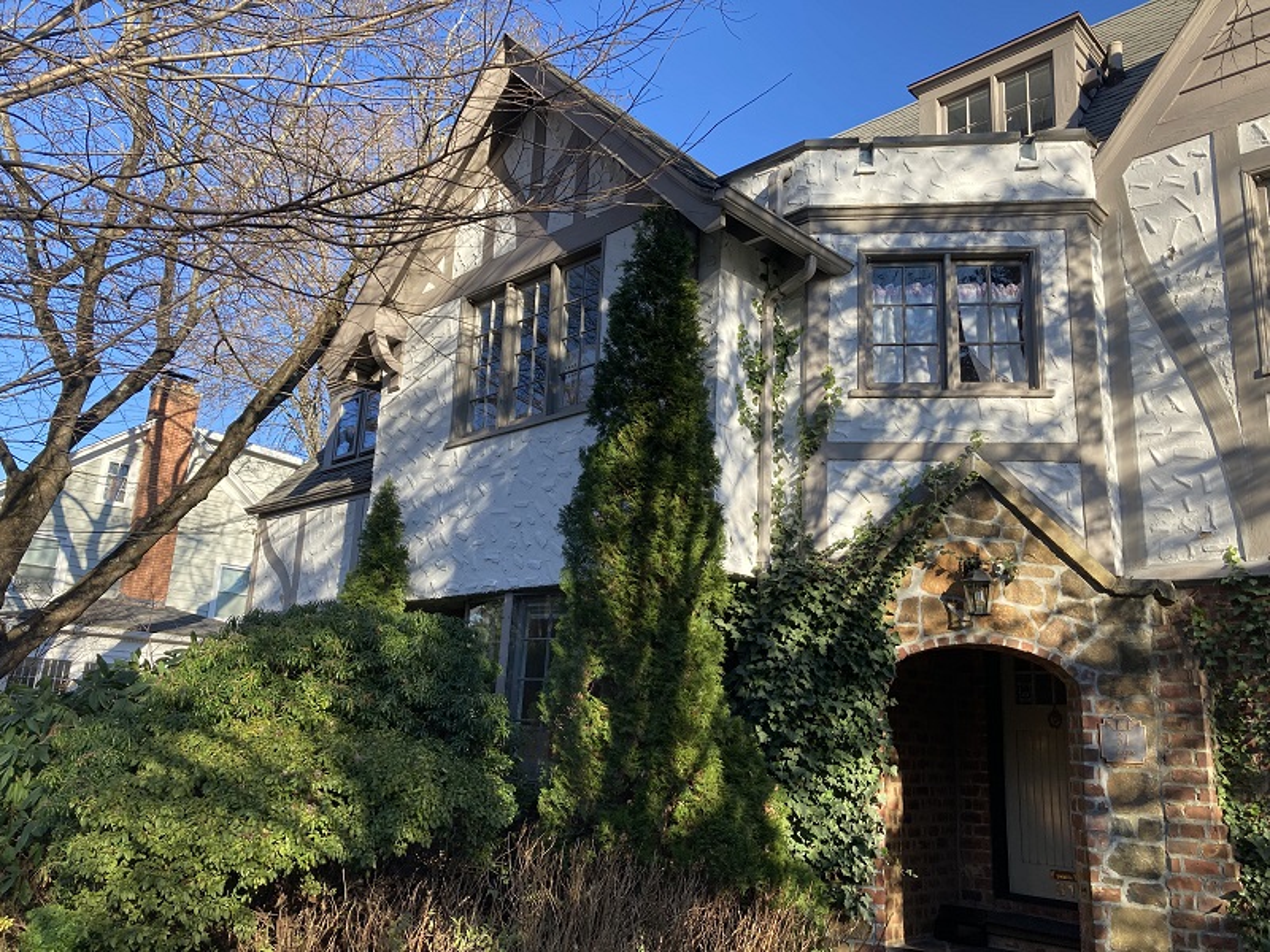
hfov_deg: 63.4
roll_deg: -3.6
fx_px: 1027
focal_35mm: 28
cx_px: 635
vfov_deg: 49.7
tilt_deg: +14.6
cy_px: 476
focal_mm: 3.99
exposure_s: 1/615
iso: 20
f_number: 1.8
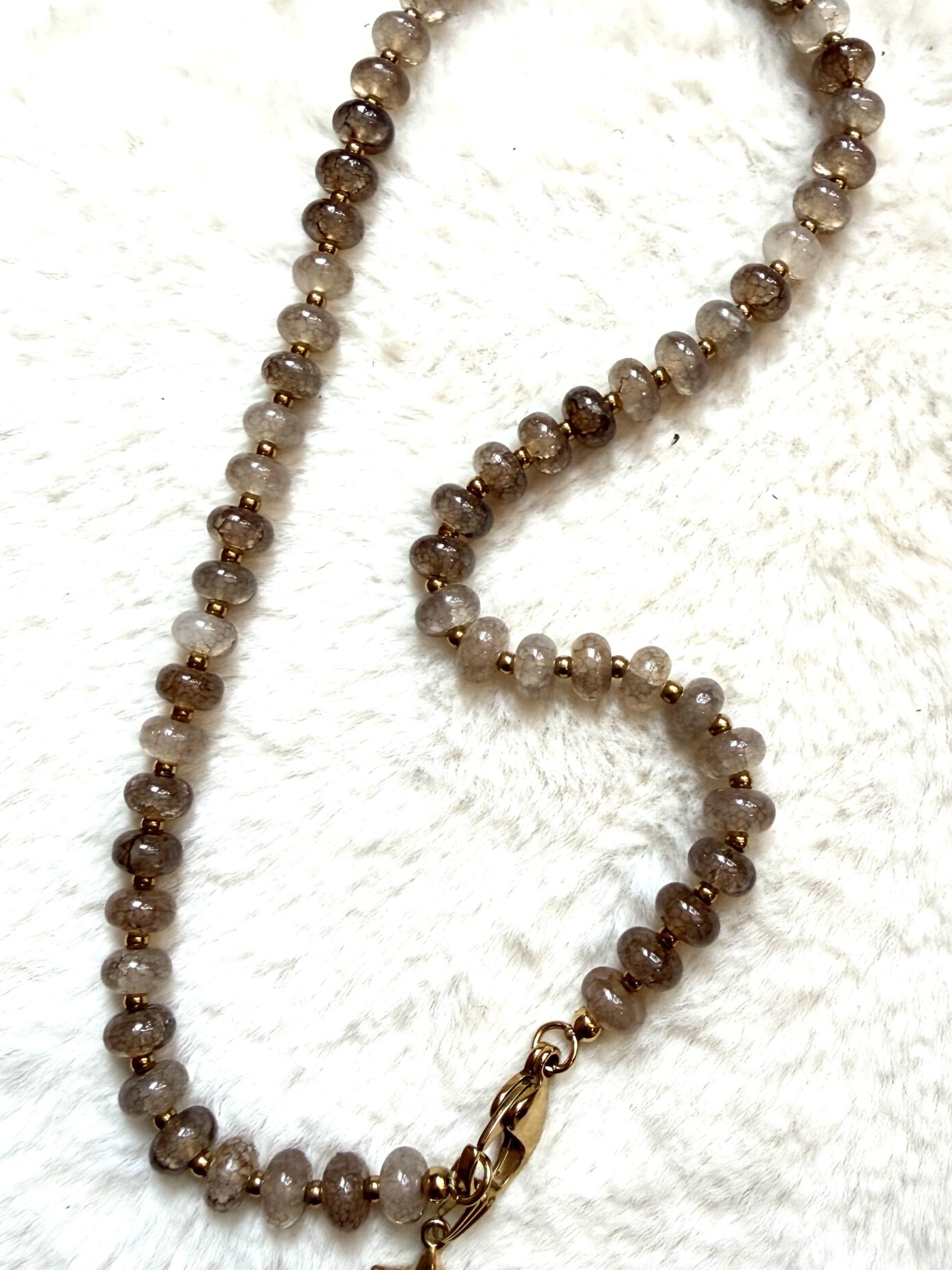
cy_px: 739
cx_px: 525
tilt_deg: -78.8
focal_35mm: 33
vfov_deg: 55.1
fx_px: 1210
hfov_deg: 42.9
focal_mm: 2.22
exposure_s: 1/121
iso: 200
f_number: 2.2
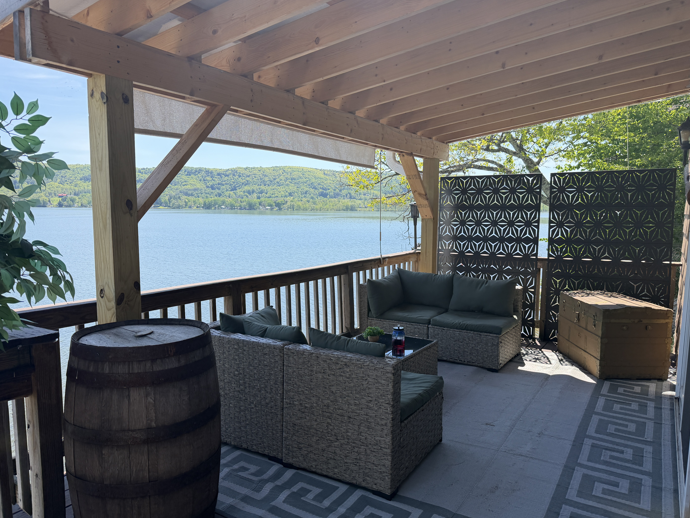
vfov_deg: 54.9
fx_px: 498
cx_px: 341
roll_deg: +0.0
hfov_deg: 69.4
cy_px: 267
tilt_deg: -6.4
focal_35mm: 25
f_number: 1.78
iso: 100
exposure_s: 1/2611
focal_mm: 6.76
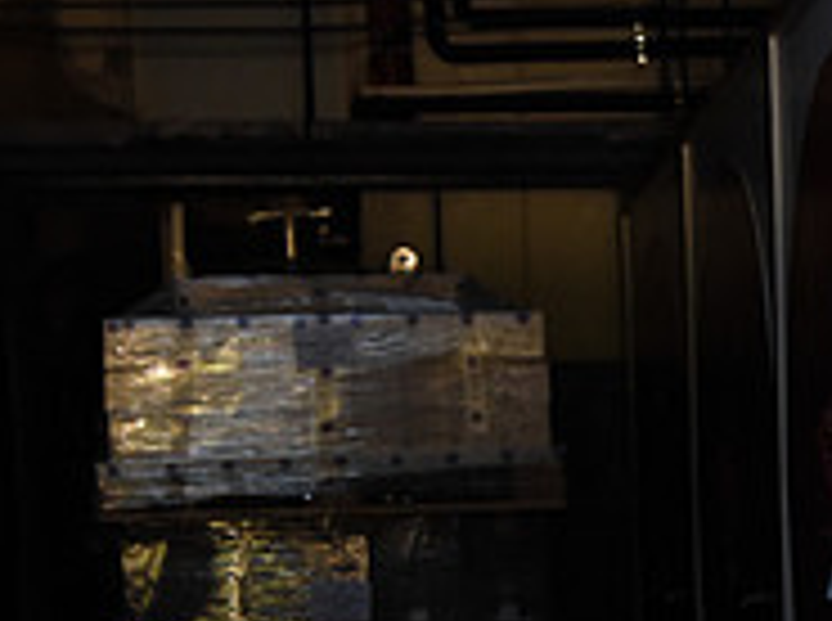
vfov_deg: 10.5
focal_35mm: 139
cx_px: 825
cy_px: 724
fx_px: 3334
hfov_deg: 14.0
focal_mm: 46
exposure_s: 1/125
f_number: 6.3
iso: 3200
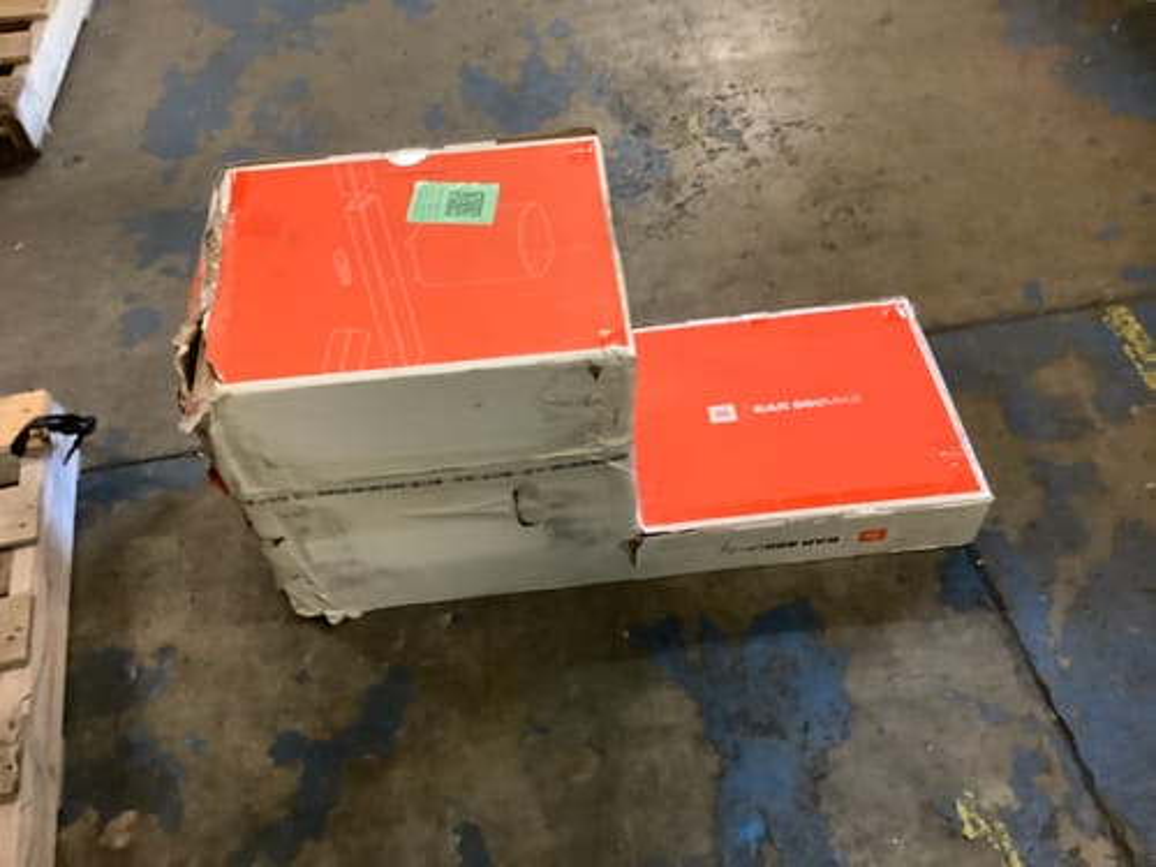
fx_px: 1035
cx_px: 578
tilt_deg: -49.3
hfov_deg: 58.4
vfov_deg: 45.4
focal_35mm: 31
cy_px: 434
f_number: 2.4
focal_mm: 3.3
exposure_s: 1/25
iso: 400
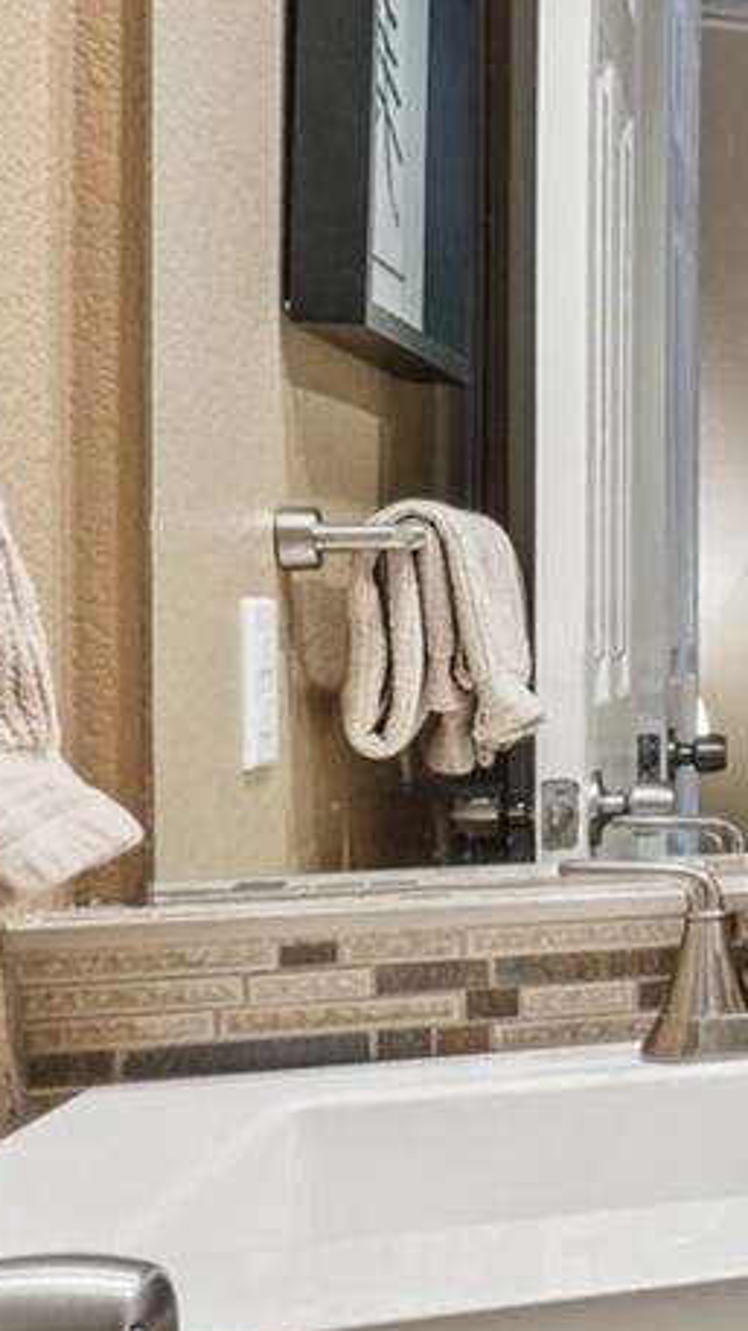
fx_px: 1940
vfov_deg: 37.8
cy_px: 684
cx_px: 2075
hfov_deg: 12.6
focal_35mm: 55
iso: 400
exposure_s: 1/10
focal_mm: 10
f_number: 8
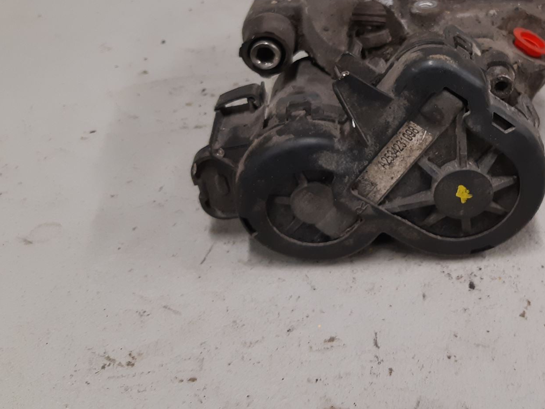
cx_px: 436
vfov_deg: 33.2
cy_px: 120
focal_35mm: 43
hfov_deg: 41.9
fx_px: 677
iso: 125
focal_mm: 3.93
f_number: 1.7
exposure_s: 1/50
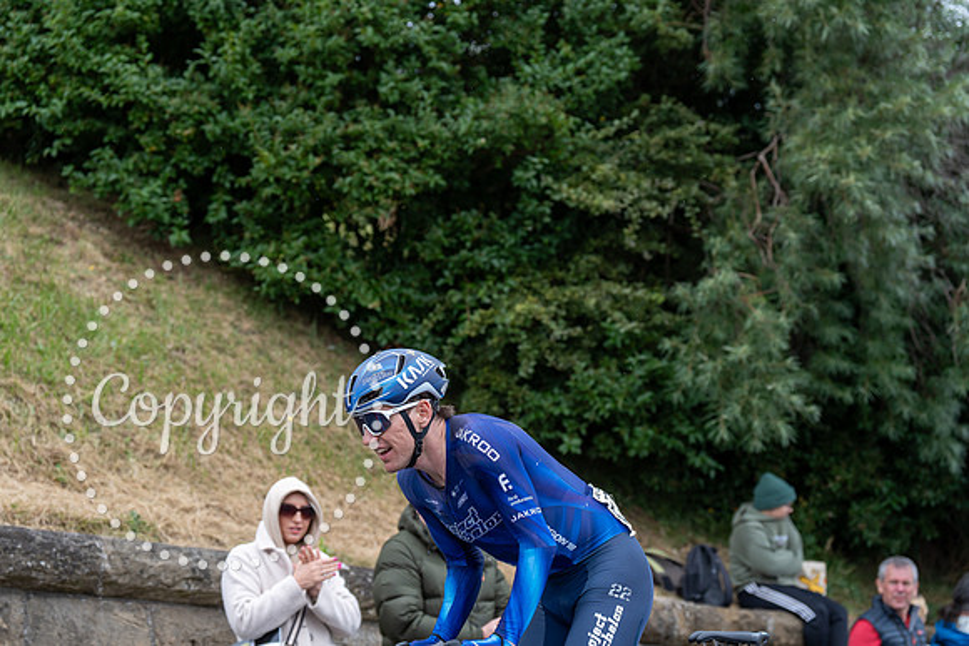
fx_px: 1885
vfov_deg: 19.5
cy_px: 323
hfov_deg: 28.8
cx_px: 484
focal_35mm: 70
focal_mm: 70
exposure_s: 1/1000
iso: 320
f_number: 3.5
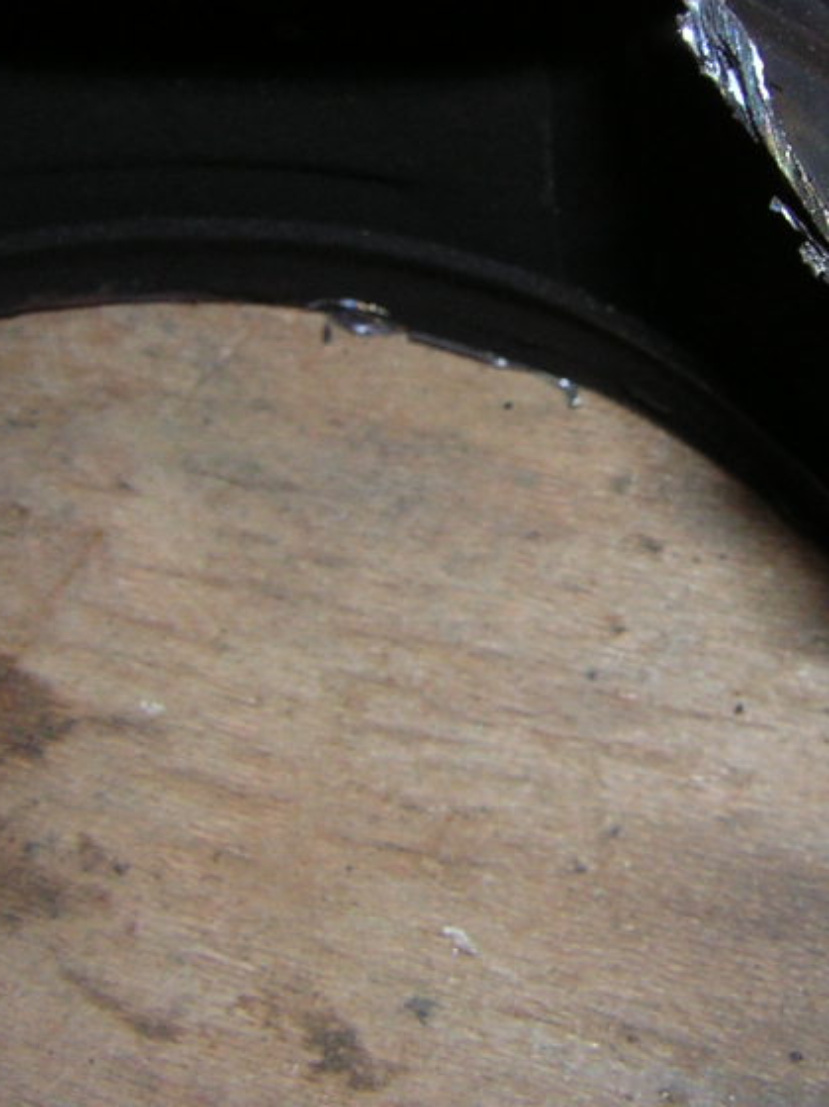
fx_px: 2108
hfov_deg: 21.9
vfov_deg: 29.3
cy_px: 410
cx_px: 704
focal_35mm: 66
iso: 50
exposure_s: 1/60.1
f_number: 5.2
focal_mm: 4.7
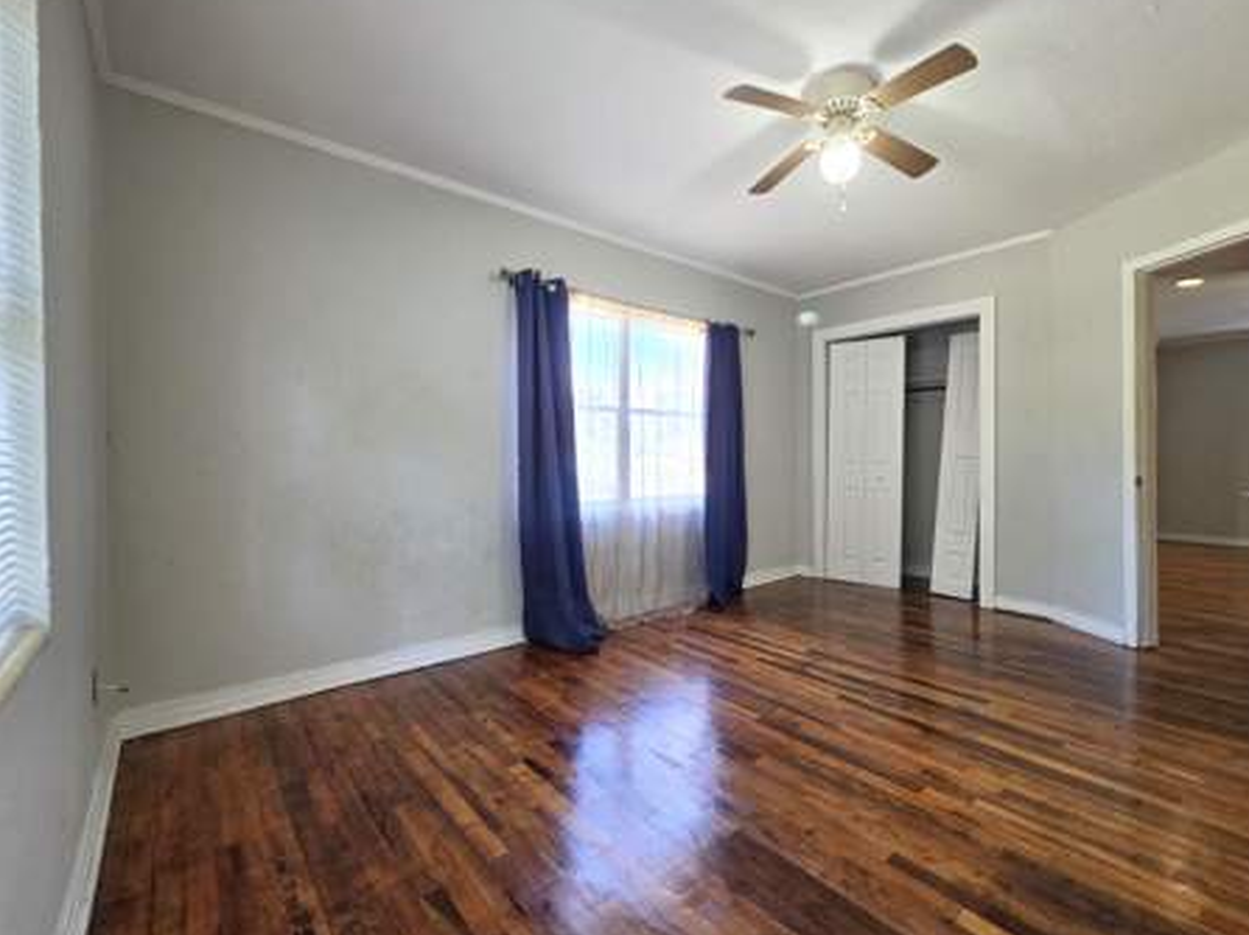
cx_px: 667
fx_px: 505
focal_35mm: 14
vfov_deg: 85.6
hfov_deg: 101.9
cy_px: 465
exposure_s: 1/120
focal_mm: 2.2
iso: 200
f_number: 1.9
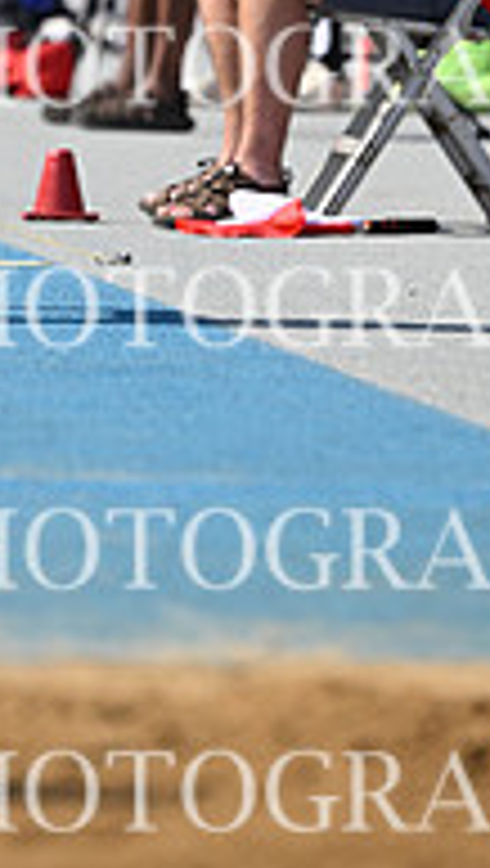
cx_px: -155
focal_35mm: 504
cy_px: -297
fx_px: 11606
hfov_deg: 2.4
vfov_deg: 4.3
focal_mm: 160
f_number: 3.5
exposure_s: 1/6400
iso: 500
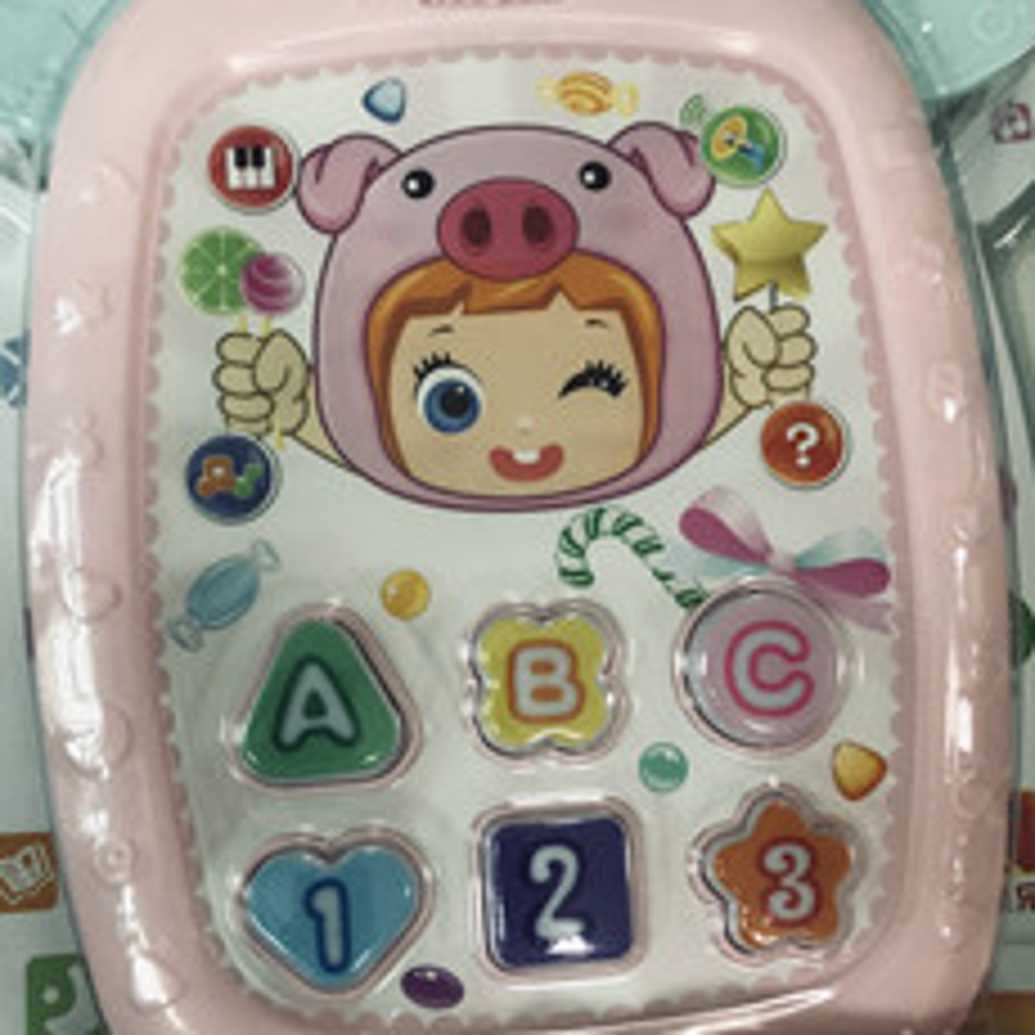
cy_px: 531
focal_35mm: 43
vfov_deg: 39.2
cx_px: 490
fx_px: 1455
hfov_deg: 39.2
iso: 32
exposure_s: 1/50
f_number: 1.8
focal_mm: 3.99
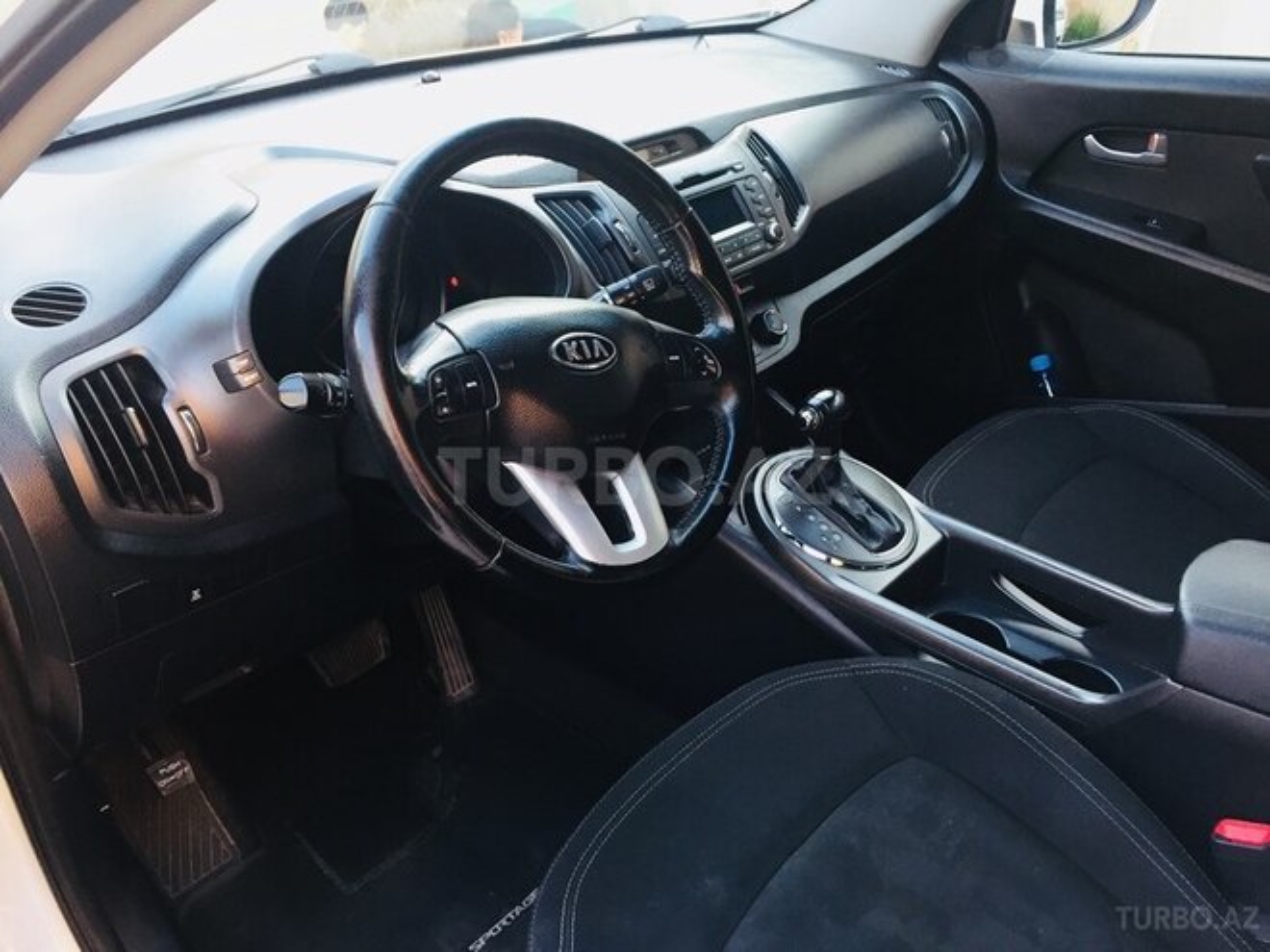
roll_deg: +0.4
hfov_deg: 61.7
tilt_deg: -30.4
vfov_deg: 48.2
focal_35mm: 29
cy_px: 476
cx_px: 635
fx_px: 1064
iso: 125
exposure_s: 1/33
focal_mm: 4.15
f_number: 2.2
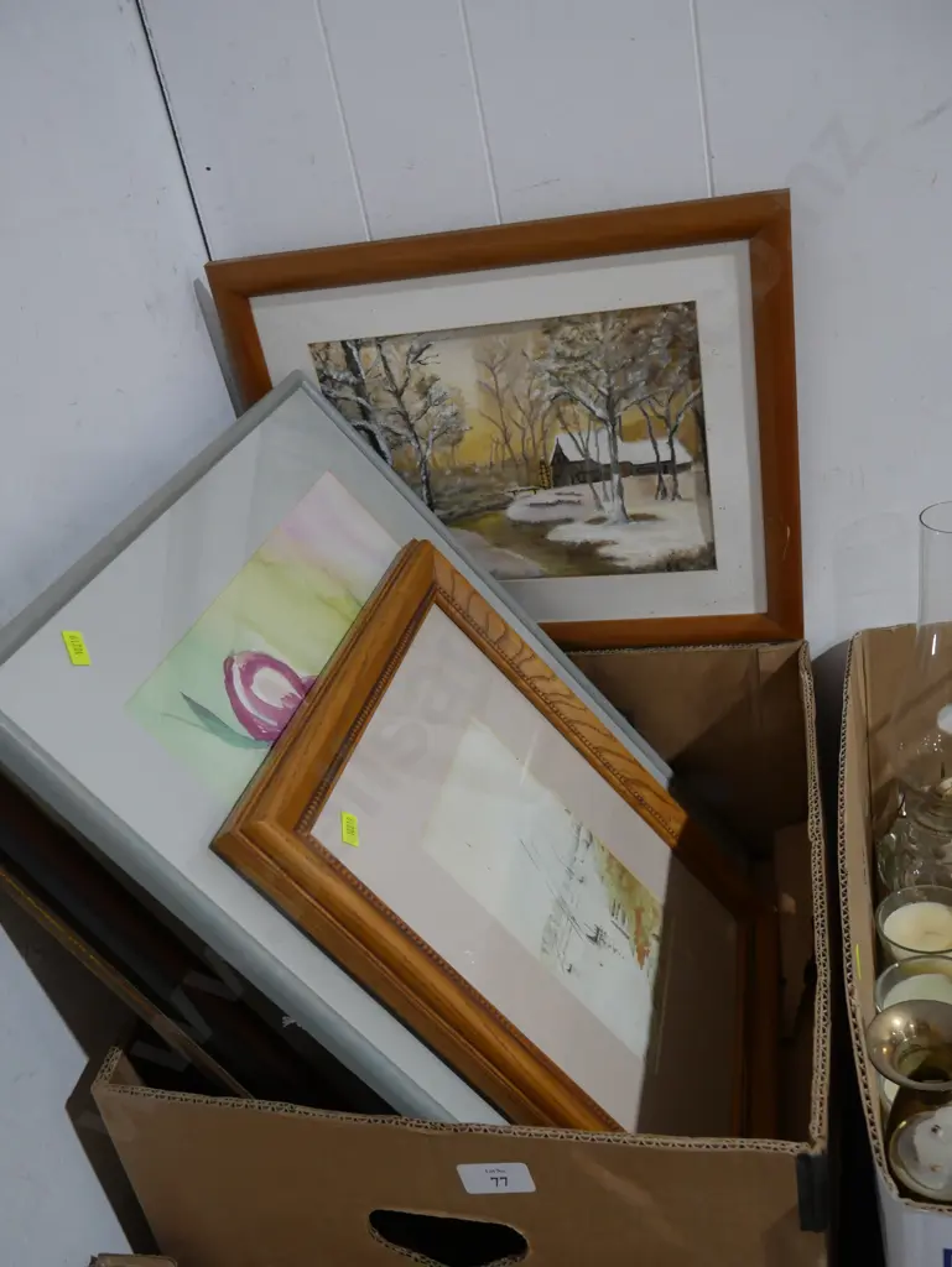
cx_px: 476
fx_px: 1172
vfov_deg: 56.8
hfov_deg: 44.2
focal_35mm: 32
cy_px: 634
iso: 800
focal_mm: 16
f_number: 3.6
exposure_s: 1/60
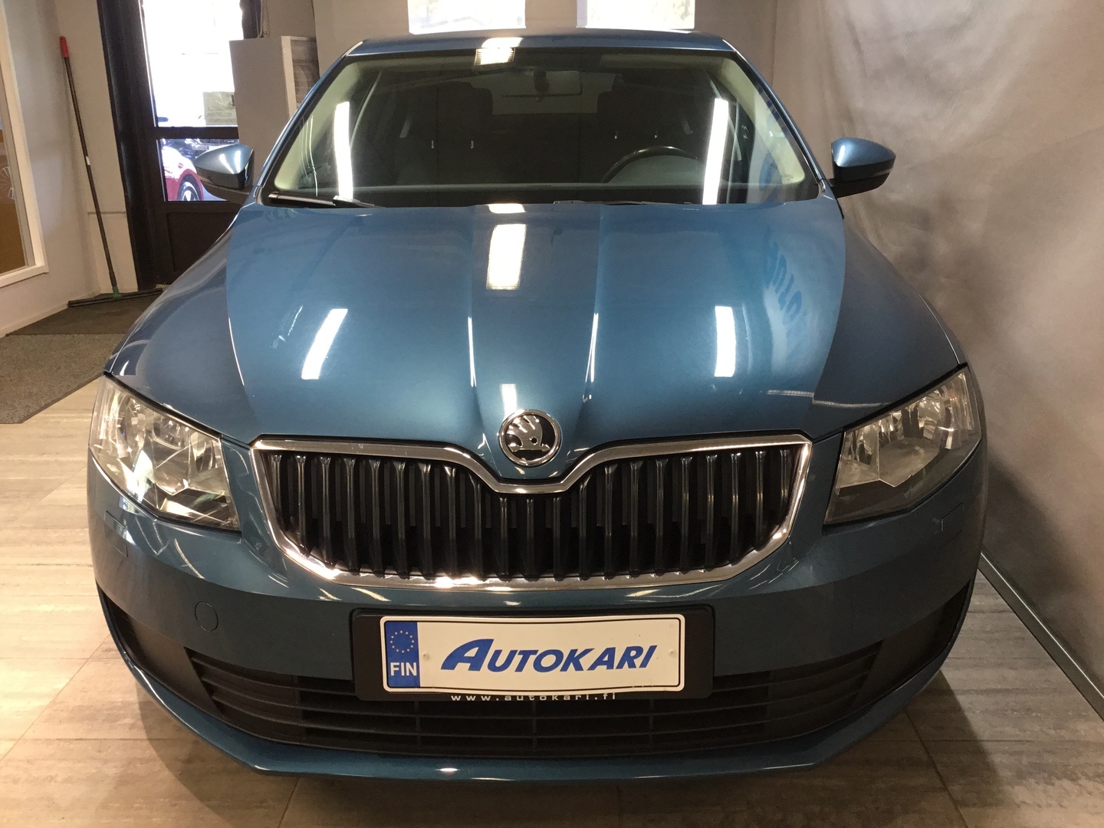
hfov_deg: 58.4
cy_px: 414
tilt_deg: -18.2
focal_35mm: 31
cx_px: 552
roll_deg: +2.0
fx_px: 989
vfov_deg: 45.4
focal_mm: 3.3
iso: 100
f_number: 2.4
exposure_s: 1/33
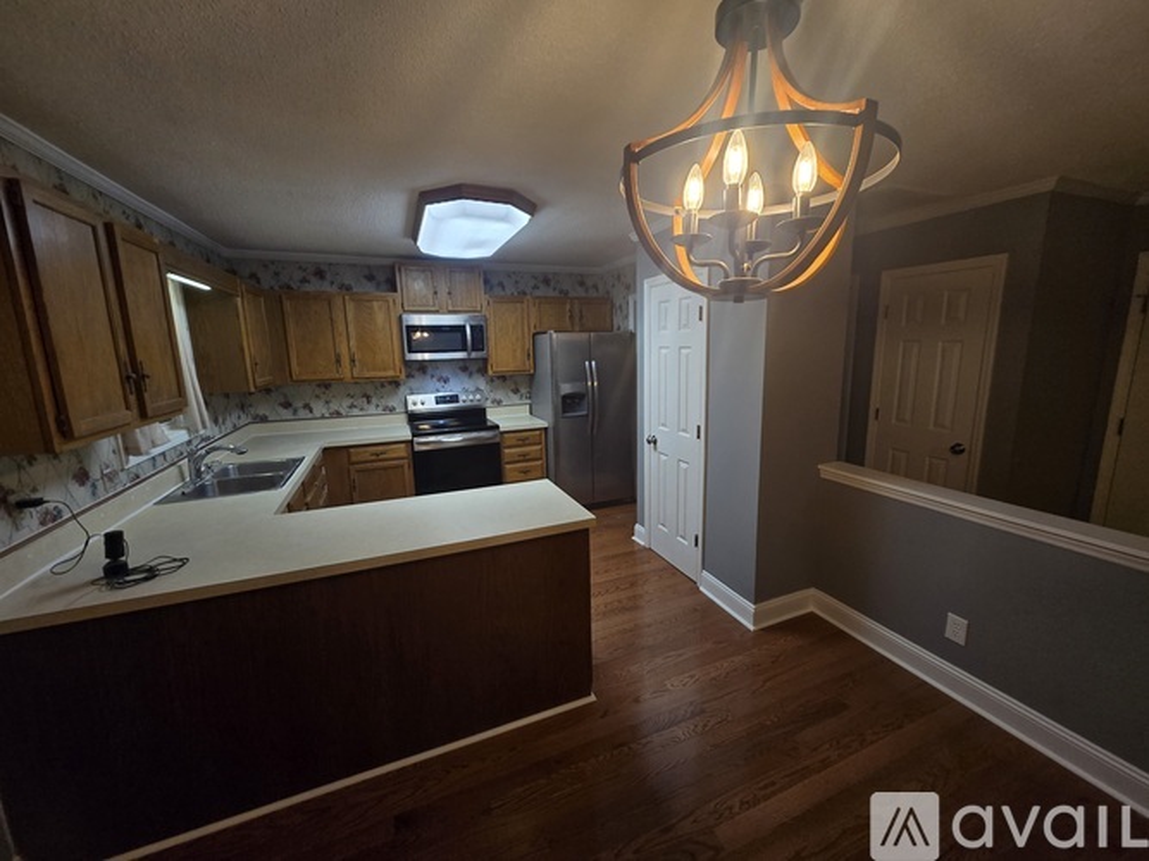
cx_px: 574
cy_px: 430
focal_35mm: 13
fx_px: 431
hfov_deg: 106.2
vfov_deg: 89.9
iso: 80
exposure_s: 1/60
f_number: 2.2
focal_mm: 1.7
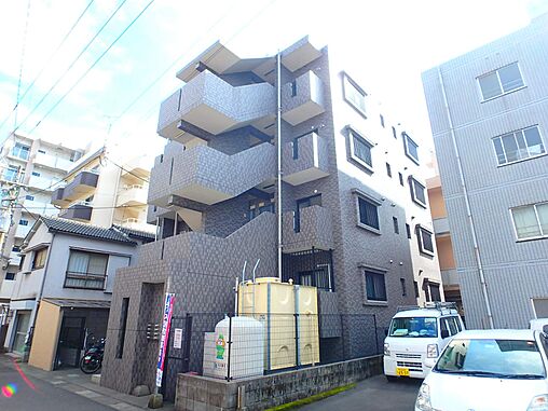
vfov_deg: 63.4
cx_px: 274
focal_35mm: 21
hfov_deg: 79.0
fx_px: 332
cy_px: 206
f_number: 3.5
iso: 125
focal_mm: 3.7
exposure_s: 1/250
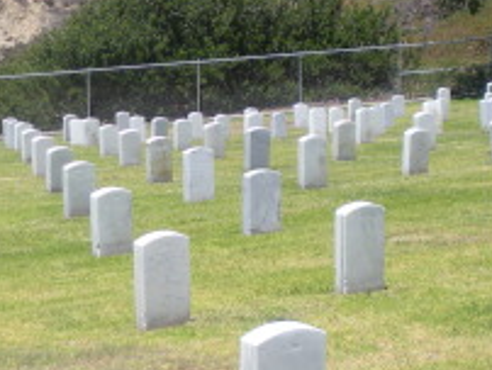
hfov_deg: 17.2
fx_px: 1622
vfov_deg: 13.0
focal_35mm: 114
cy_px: 141
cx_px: 127
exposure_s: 1/583
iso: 64
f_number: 3.5
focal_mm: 6.3
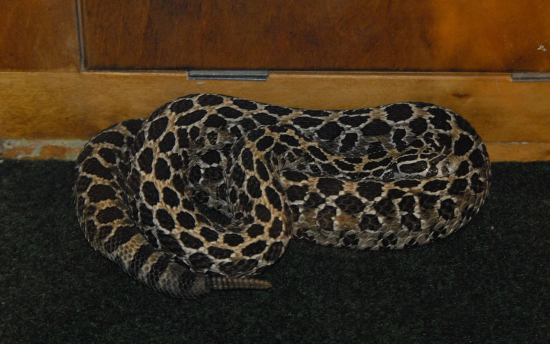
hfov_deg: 19.3
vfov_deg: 12.1
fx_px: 1619
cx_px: 276
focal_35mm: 108
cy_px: 164
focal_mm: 70
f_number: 5.6
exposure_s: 1/30
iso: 1600
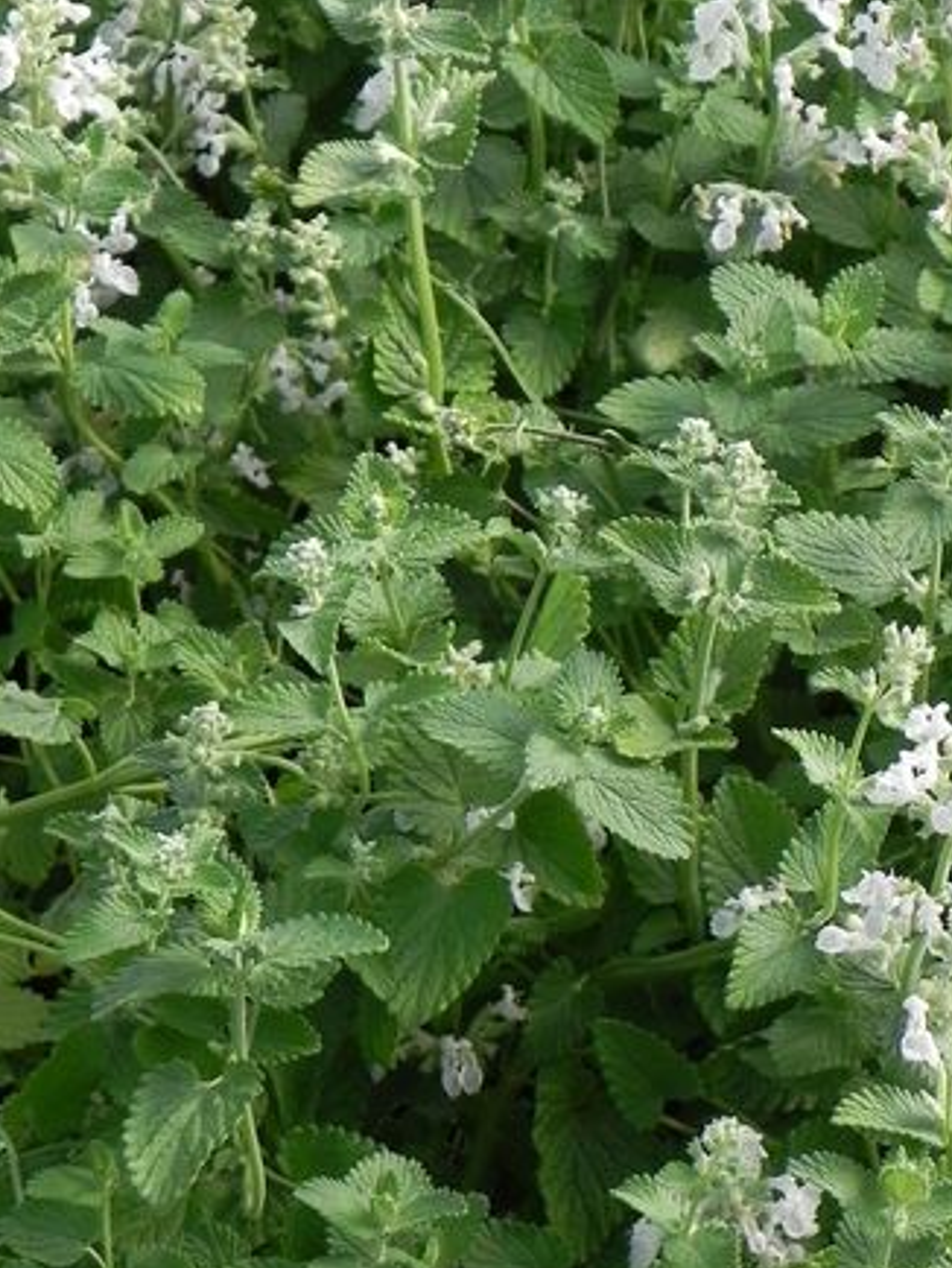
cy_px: 207
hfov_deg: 8.5
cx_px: 593
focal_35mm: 175
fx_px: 6411
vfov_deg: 11.2
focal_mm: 16.9
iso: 160
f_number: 4.5
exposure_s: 1/640
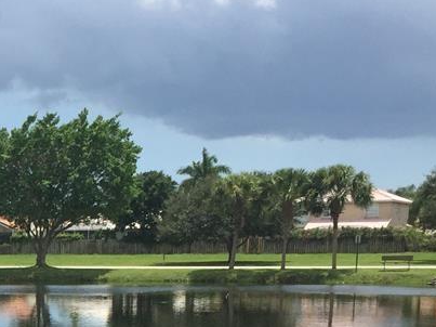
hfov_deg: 19.2
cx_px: -144
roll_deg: +0.2
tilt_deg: -7.6
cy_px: 420
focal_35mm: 94
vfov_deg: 15.0
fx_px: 1184
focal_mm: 4.15
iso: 32
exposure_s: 1/2639
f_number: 2.2
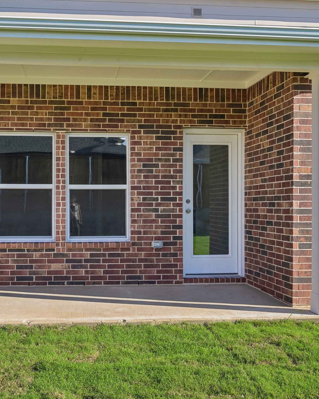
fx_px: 507
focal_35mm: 43
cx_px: 116
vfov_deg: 42.9
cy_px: 197
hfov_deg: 34.7
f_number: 8
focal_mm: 30
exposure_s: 1/400
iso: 400
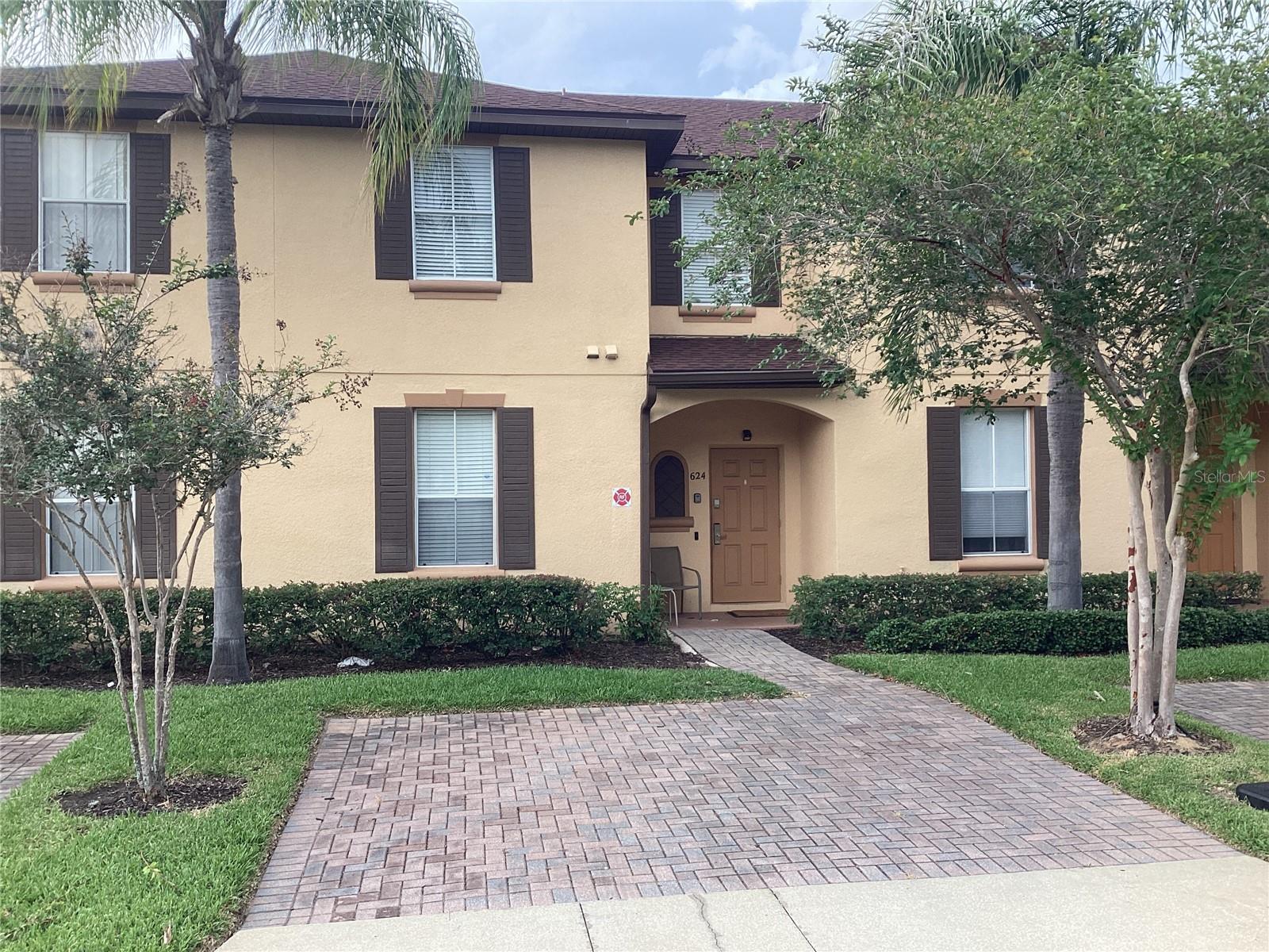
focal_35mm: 31
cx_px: 634
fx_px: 1136
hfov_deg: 58.4
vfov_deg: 45.4
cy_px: 476
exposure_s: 1/120
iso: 25
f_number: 2.4
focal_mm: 3.3
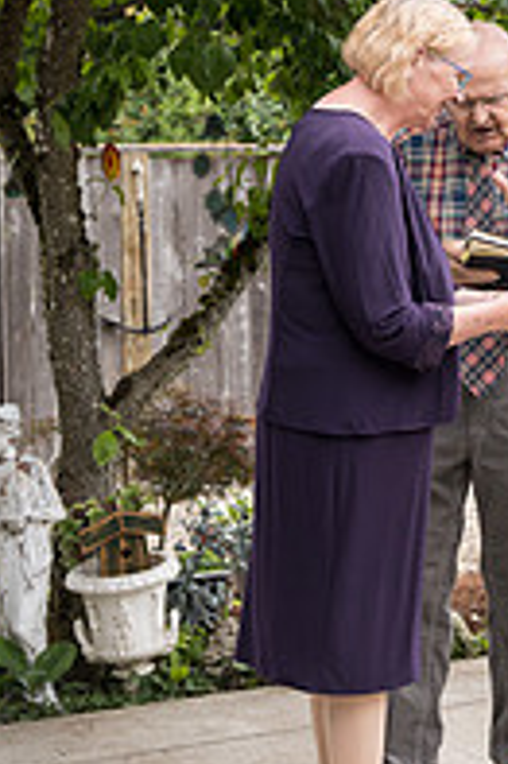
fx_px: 2184
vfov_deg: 19.7
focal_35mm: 103
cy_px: 190
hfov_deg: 13.0
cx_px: 558
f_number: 5
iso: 400
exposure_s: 1/500
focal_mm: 45
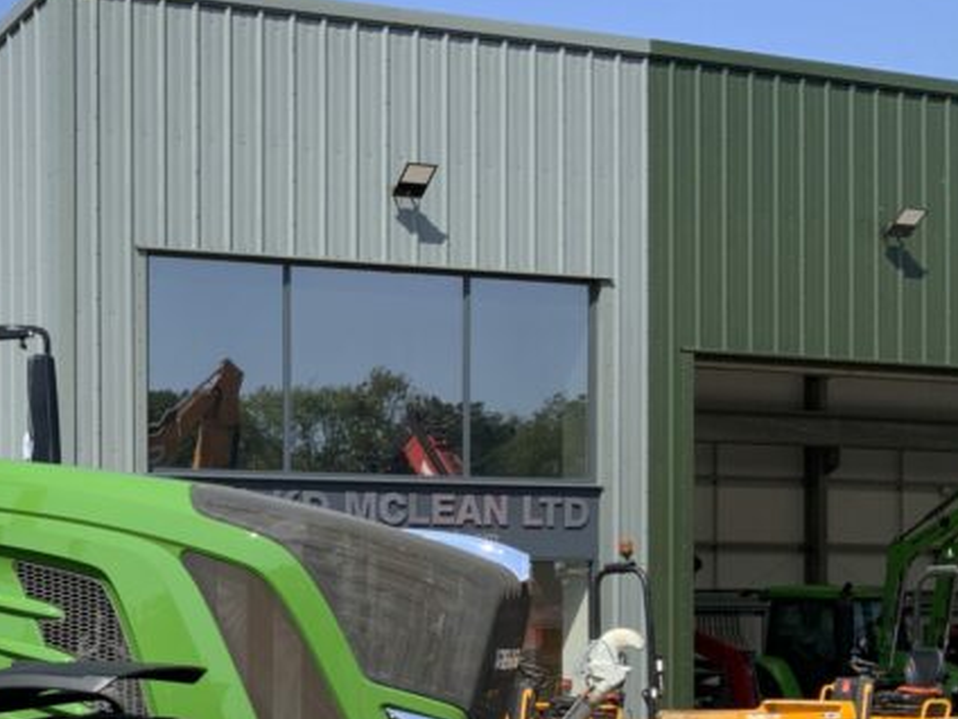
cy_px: 690
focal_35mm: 70
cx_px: -25
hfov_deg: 26.2
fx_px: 1937
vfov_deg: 20.5
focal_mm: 3
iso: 16
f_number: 1.8
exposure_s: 1/1195
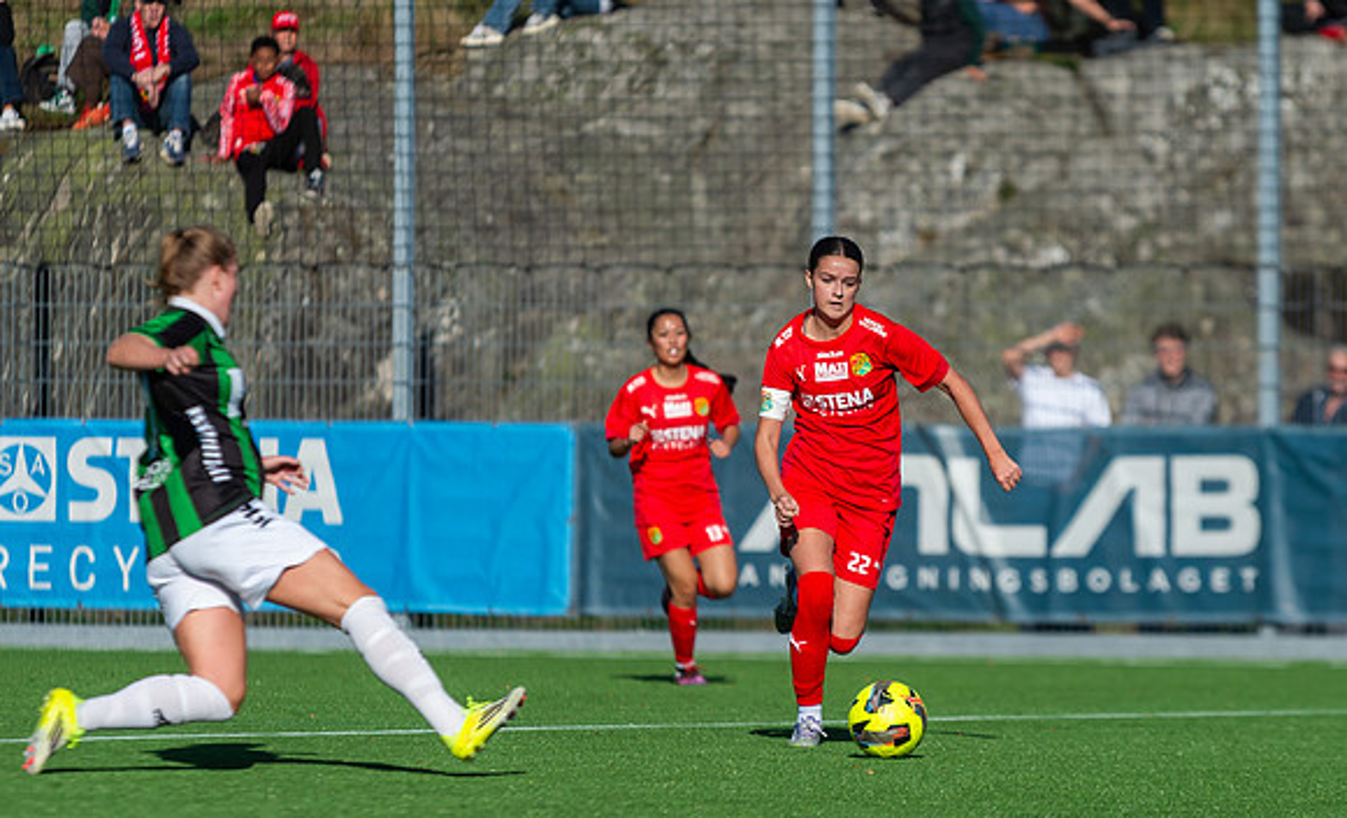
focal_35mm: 369
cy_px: 375
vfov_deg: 3.5
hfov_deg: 5.7
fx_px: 13427
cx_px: 747
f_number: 3.2
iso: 125
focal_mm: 200
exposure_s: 1/2000
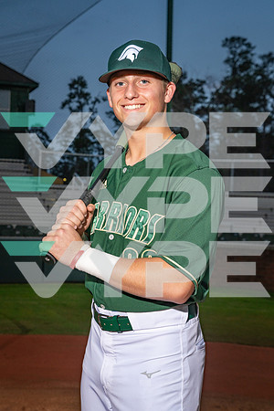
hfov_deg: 22.3
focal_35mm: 61
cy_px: 206
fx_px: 696
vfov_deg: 32.9
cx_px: 137
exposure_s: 1/125
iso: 200
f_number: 8
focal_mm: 61
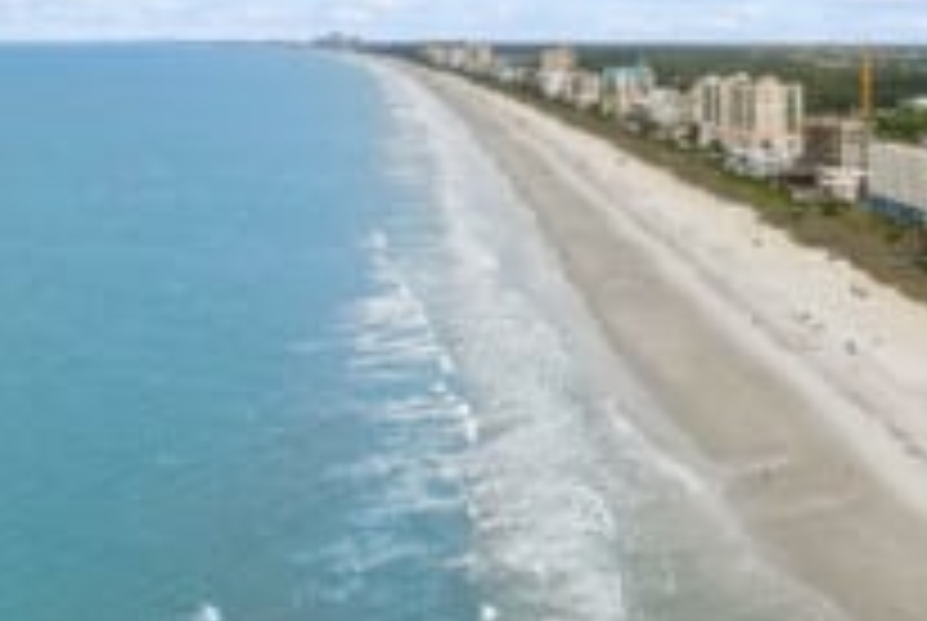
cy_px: 22
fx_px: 1238
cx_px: 1008
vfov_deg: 26.8
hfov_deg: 35.4
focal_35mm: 48
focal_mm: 8.38
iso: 100
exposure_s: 1/500
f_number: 2.8
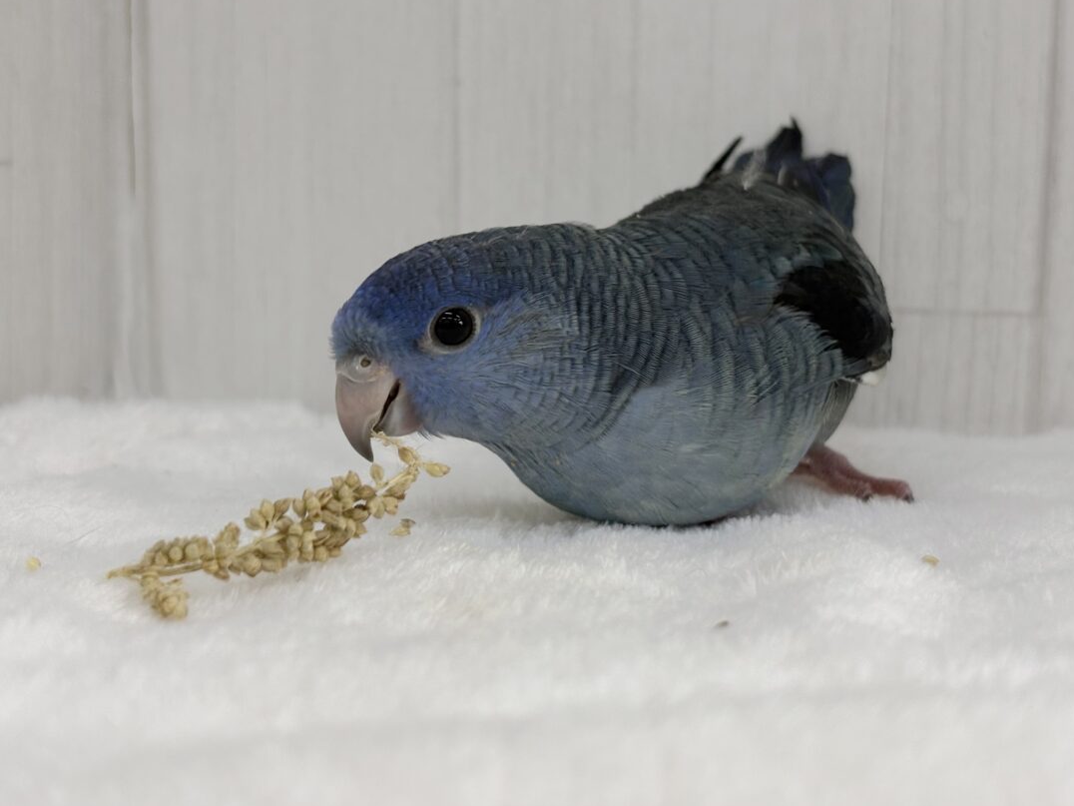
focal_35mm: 58
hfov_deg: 33.2
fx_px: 1800
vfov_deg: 25.2
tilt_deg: -4.3
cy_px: 373
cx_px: 535
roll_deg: +0.7
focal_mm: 5.96
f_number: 1.6
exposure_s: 1/50
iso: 125
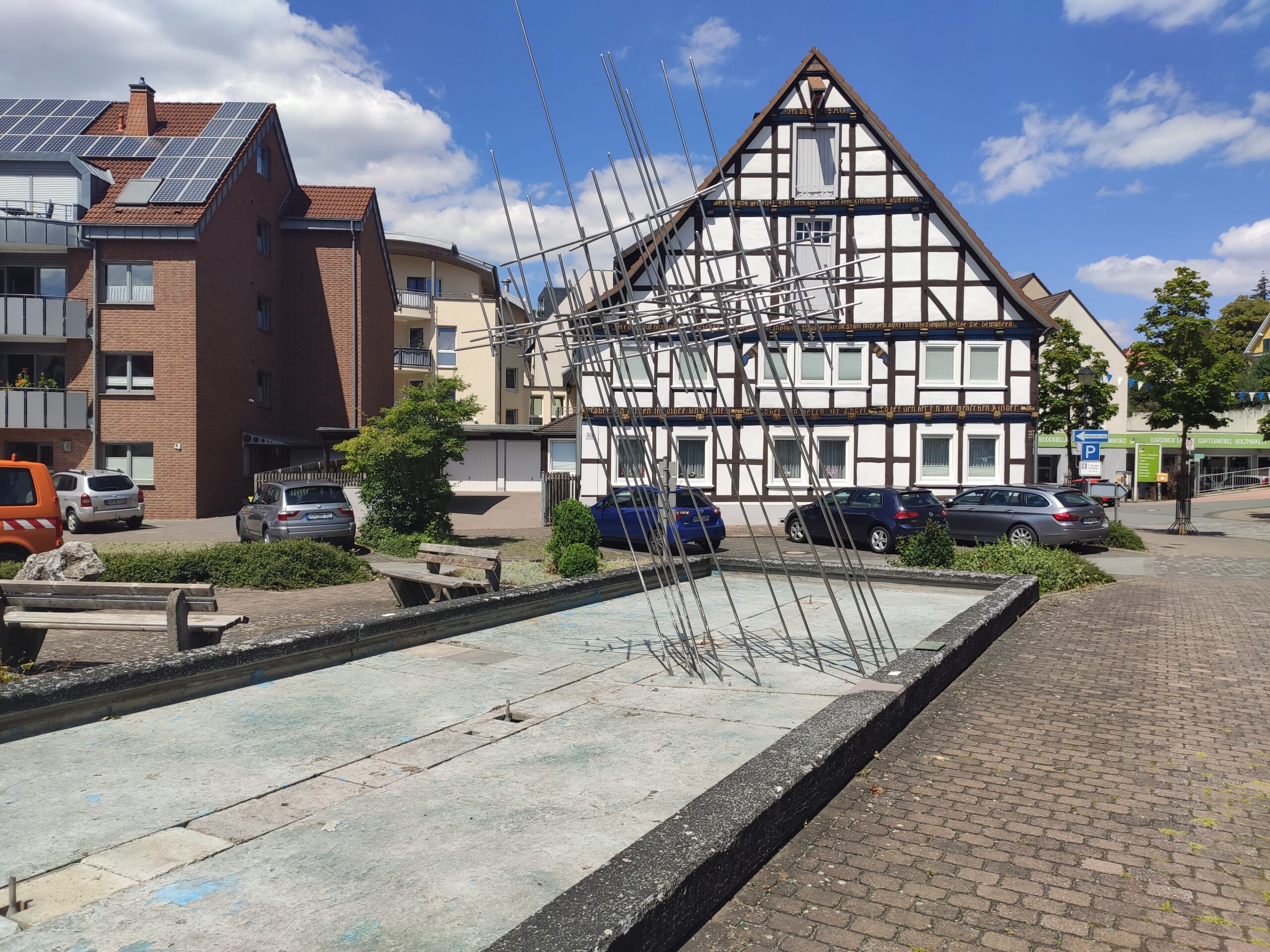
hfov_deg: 67.3
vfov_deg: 53.1
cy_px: 476
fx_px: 954
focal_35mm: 26
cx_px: 635
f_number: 1.75
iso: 112
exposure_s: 1/2078
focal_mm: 4.77
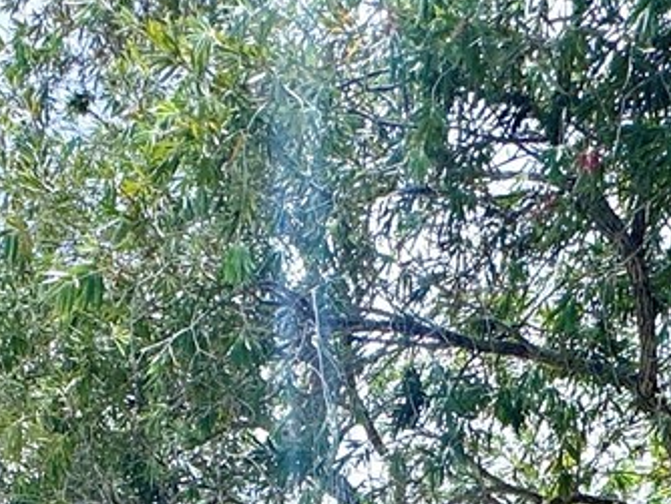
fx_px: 1300
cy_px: 1044
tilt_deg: +0.6
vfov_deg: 16.2
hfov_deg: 27.8
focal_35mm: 67
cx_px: 56
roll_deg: +0.2
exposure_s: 1/2273
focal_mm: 2.22
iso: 50
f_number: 2.2
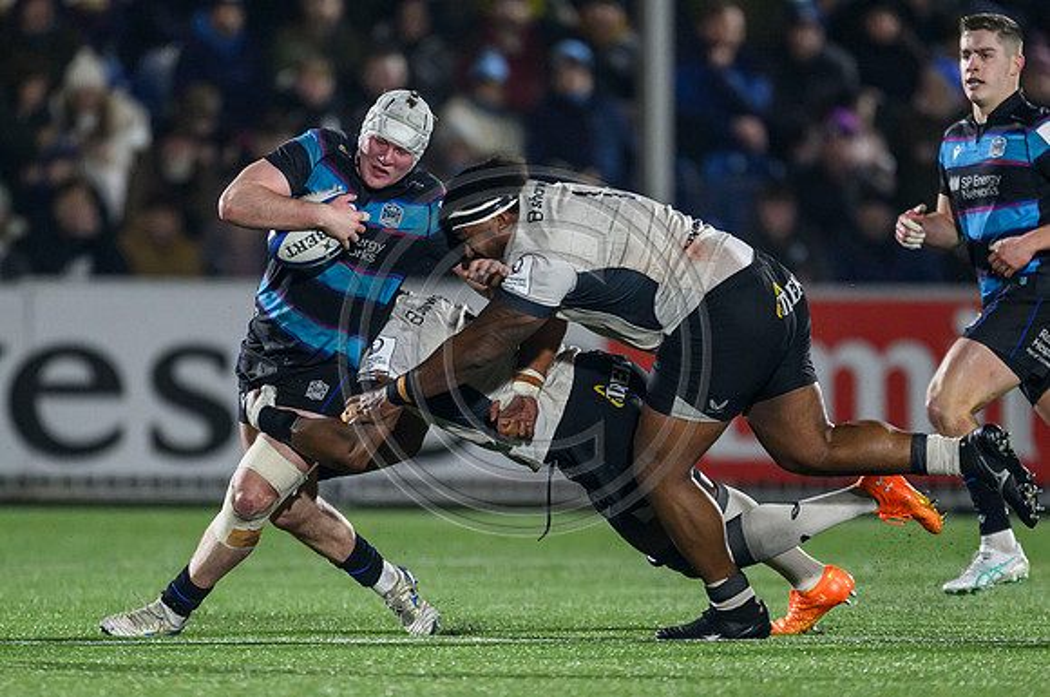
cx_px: 572
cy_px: 407
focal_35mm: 863
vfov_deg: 1.6
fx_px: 25137
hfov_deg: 2.4
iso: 5000
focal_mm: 560
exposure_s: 1/1250
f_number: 4
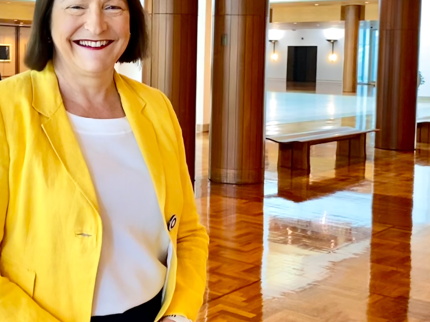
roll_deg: -1.0
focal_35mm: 53
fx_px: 658
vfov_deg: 27.3
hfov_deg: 35.8
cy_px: 102
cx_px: 141
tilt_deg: -5.8
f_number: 1.8
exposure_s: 1/50
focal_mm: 4.25
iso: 200
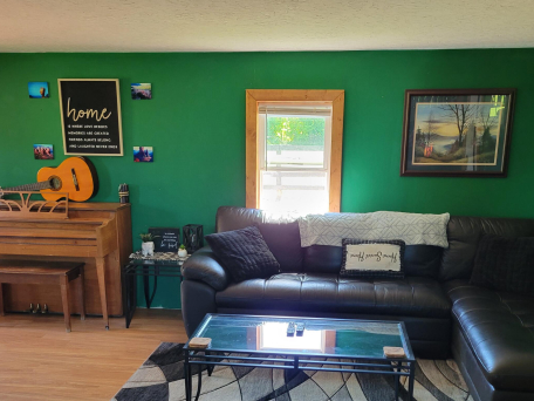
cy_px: 276
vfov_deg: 37.2
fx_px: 586
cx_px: 259
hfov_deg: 49.0
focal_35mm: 38
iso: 250
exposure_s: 1/60.2
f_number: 1.8
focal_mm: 5.4
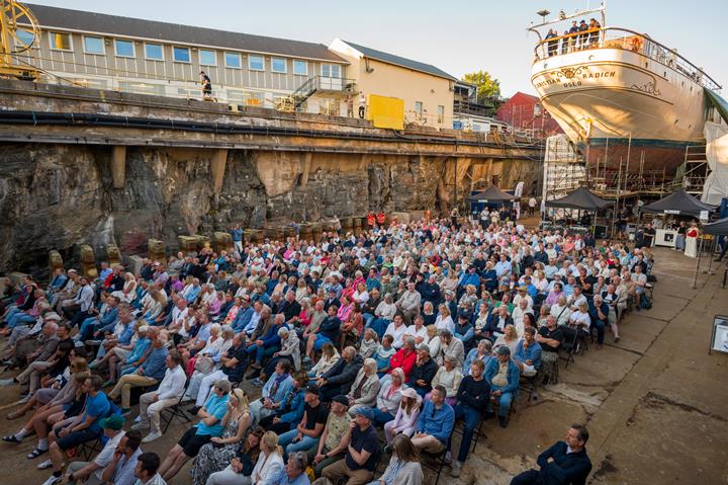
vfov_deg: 61.9
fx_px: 404
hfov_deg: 84.0
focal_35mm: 20
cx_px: 364
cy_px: 242
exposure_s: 1/250
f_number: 2
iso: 160
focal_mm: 20
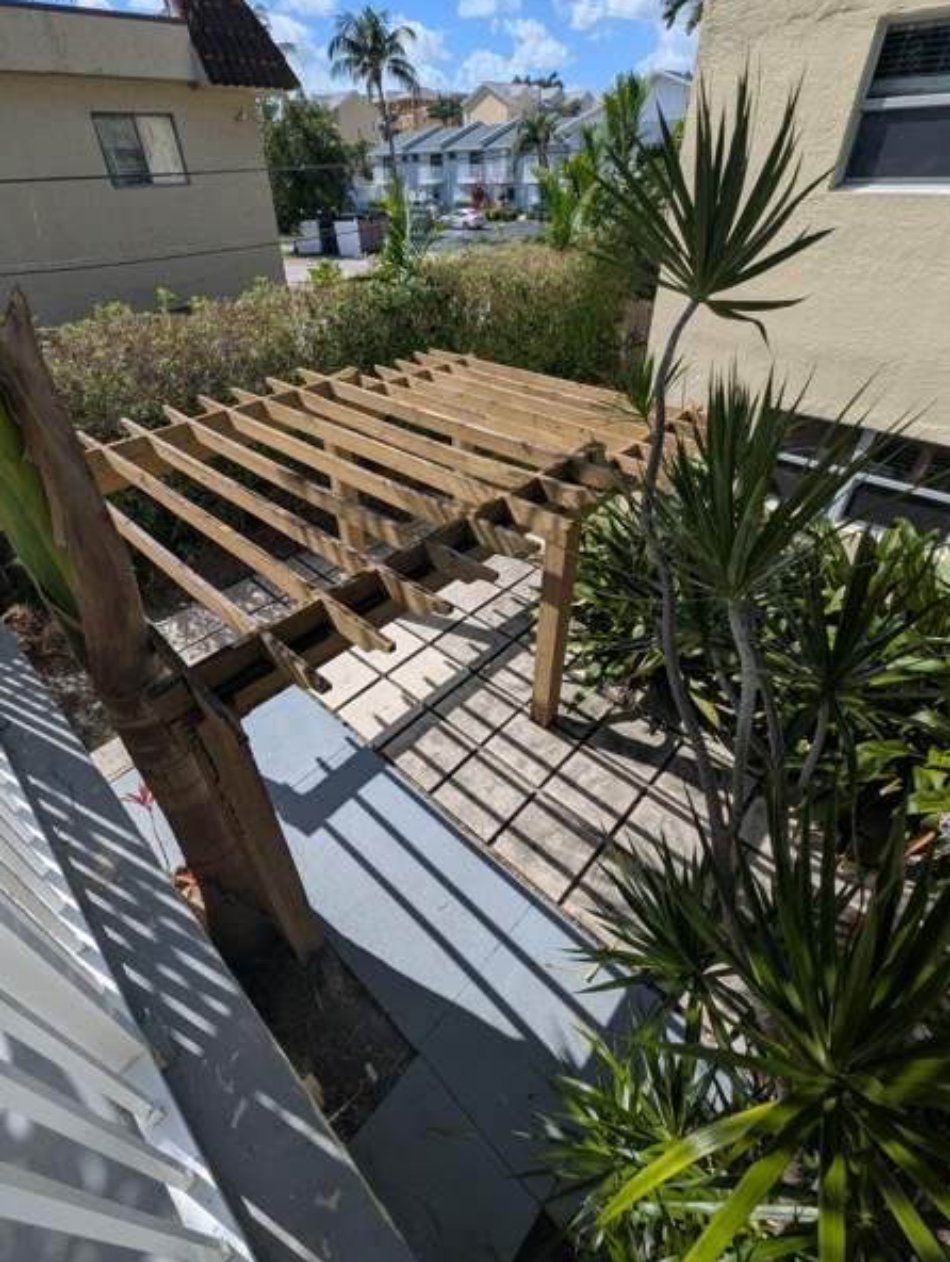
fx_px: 511
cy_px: 597
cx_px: 460
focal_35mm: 14
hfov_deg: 85.8
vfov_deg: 101.9
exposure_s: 1/1653
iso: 44
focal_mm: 1.95
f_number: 2.2
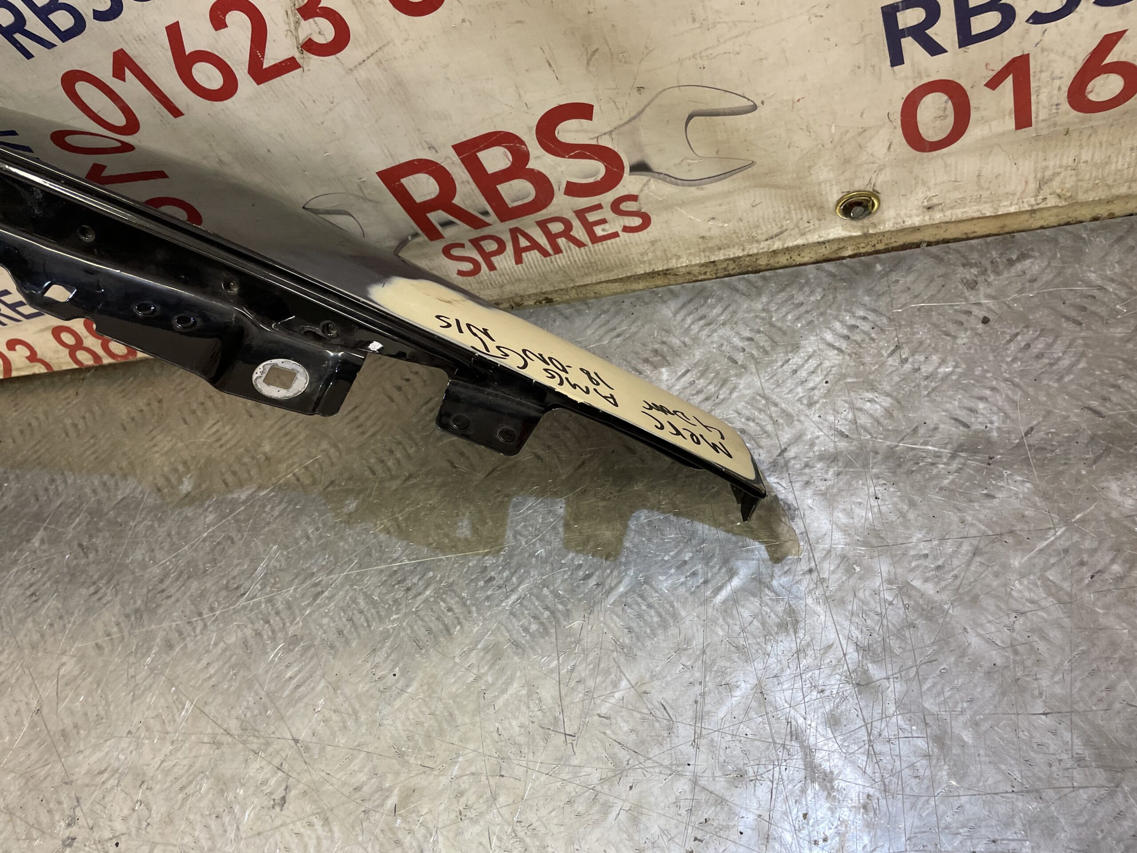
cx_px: 568
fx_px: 854
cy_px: 426
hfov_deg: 67.3
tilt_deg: -49.9
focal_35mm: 26
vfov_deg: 53.1
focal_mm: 4.2
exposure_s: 1/100
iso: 125
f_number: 1.6
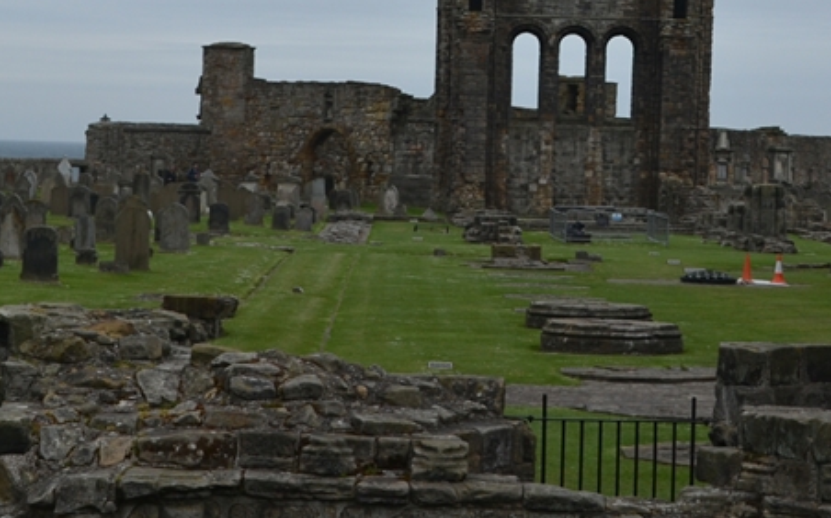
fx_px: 2626
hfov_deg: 17.9
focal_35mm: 116
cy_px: 39
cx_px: 536
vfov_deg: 11.2
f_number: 6.3
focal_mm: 32
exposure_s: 1/160
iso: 100
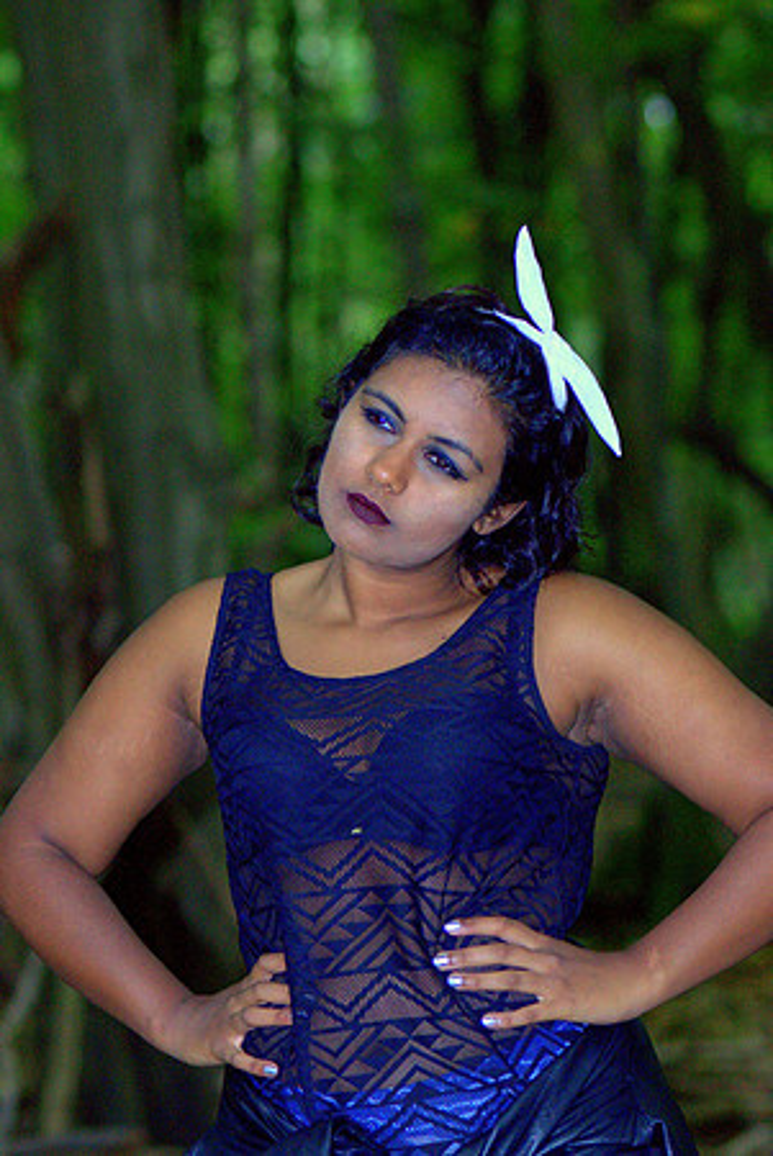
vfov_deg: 13.7
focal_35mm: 150
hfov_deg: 9.2
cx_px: 386
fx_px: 4820
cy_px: 578
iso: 800
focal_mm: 100
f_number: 3.2
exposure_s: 1/60
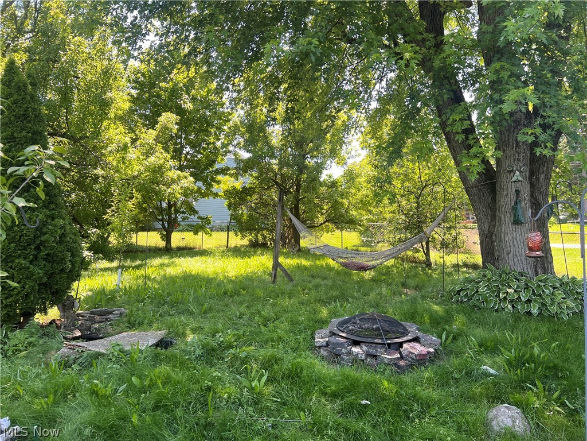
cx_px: 294
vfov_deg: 53.1
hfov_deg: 67.3
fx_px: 441
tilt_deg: +2.1
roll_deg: +0.2
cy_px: 220
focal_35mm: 26
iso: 40
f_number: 1.5
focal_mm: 5.7
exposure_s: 1/229
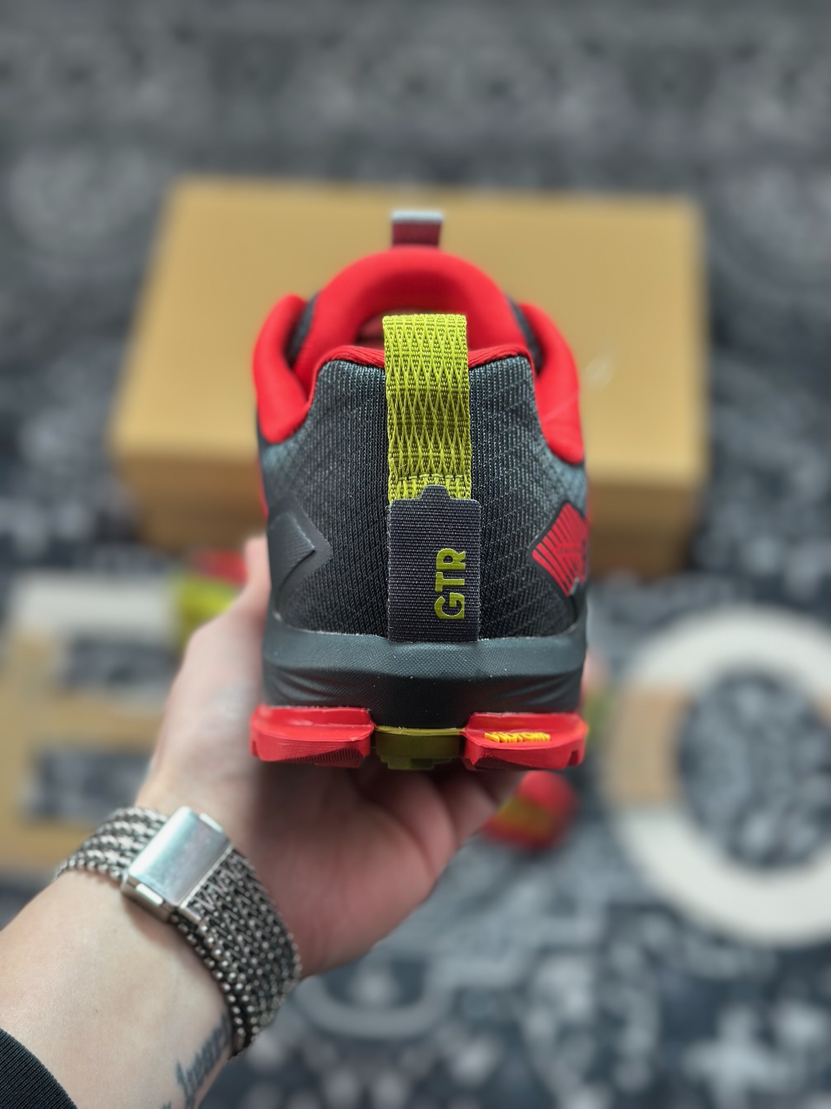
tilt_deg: -54.3
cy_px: 554
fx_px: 1536
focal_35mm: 48
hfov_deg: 30.3
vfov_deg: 39.7
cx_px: 416
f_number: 1.78
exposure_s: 1/354
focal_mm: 6.86
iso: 80
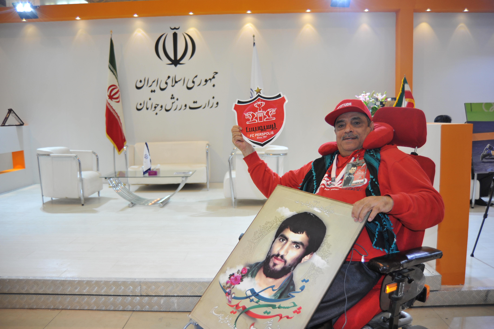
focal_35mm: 38
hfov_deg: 50.7
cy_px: 164
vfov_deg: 35.0
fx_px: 521
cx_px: 247
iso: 800
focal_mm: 38
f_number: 3.8
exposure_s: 1/100
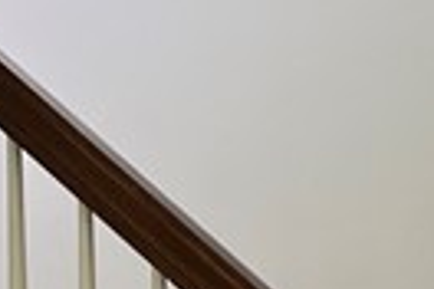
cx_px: 266
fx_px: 2519
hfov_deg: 9.8
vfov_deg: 6.3
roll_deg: +0.9
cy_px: 677
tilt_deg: +0.1
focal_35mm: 209
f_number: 1.5
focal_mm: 5.7
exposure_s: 1/121
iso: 100
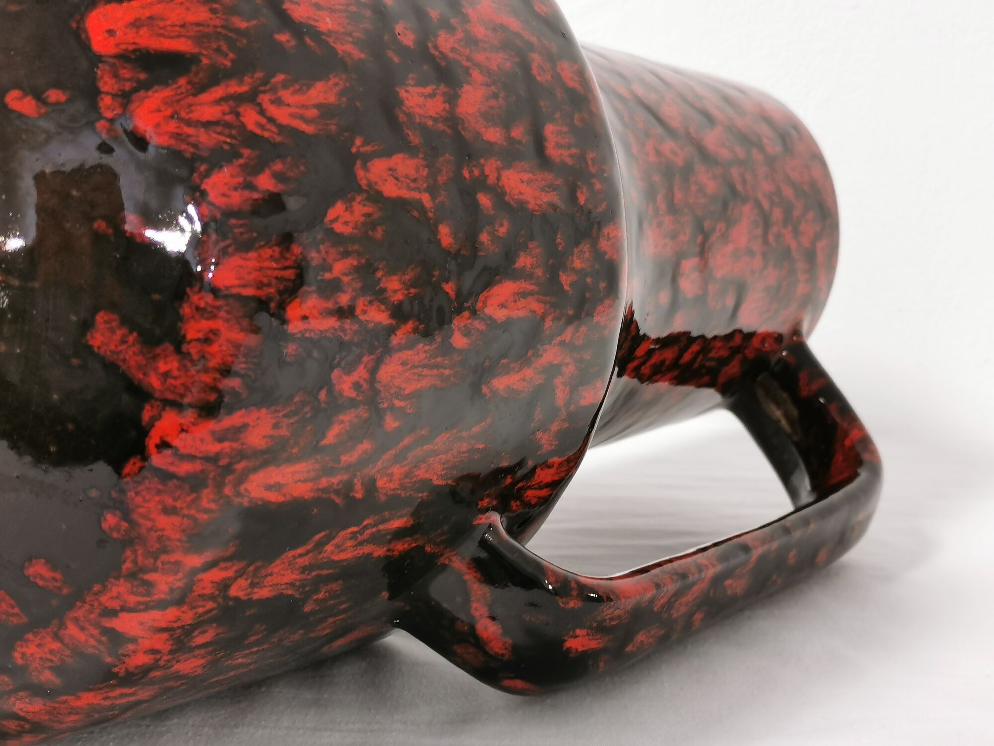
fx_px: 1924
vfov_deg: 21.9
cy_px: 373
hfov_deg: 29.0
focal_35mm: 67
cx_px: 497
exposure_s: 1/50
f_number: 1.8
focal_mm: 5.58
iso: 125
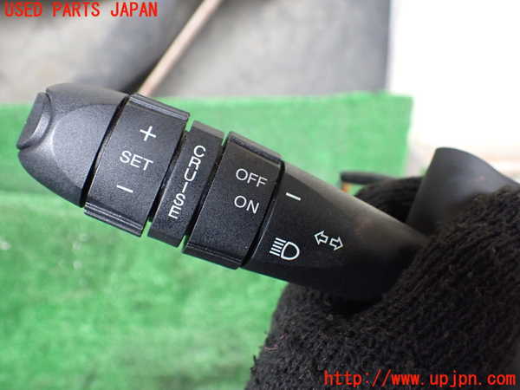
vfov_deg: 46.8
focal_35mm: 30
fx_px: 451
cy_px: 195
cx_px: 260
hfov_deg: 60.0
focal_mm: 5.4
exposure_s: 1/125
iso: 640
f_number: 2.3
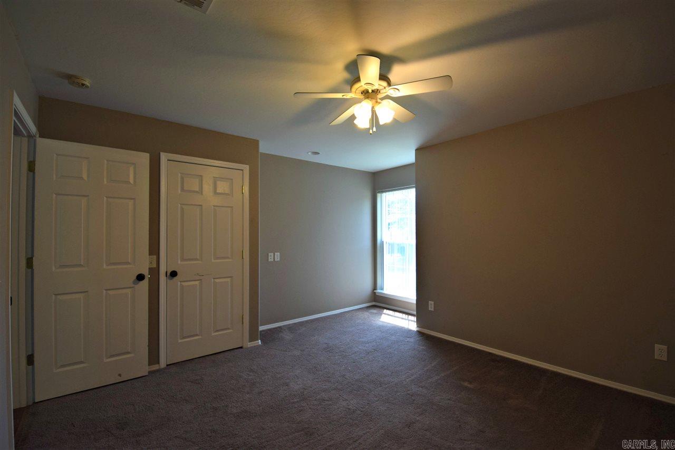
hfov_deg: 100.4
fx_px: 281
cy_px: 225
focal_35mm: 15
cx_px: 338
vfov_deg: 77.3
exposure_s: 1/100
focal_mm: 10
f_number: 5
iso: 400
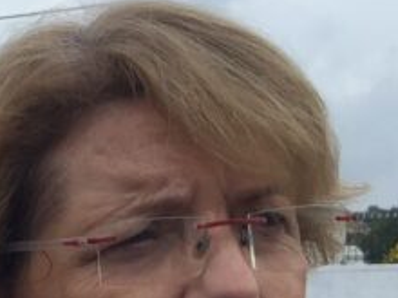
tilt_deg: -2.5
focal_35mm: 135
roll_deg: -0.9
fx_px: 1552
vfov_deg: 10.7
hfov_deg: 13.3
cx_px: -295
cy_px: 424
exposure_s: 1/1319
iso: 32
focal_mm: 4.15
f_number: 2.2
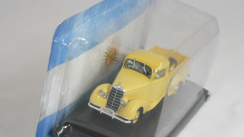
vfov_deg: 12.7
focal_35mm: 95
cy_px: 89
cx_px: 122
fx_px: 615
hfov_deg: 22.5
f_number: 3.2
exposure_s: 1/60
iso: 80
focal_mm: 14.5
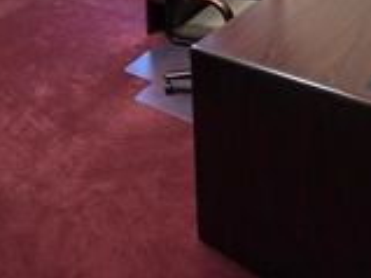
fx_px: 439
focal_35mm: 41
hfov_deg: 45.3
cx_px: 133
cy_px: -104
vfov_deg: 27.7
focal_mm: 2.2
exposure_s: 1/60
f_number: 1.9
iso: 500
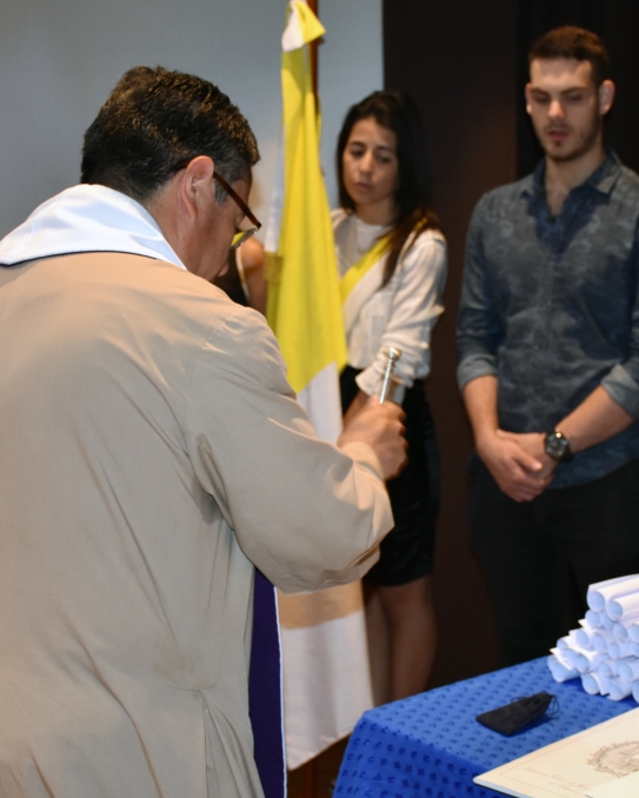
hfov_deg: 22.4
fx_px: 1606
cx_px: 407
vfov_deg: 27.9
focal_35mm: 68
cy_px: 398
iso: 1100
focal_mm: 32
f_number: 4
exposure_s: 1/60
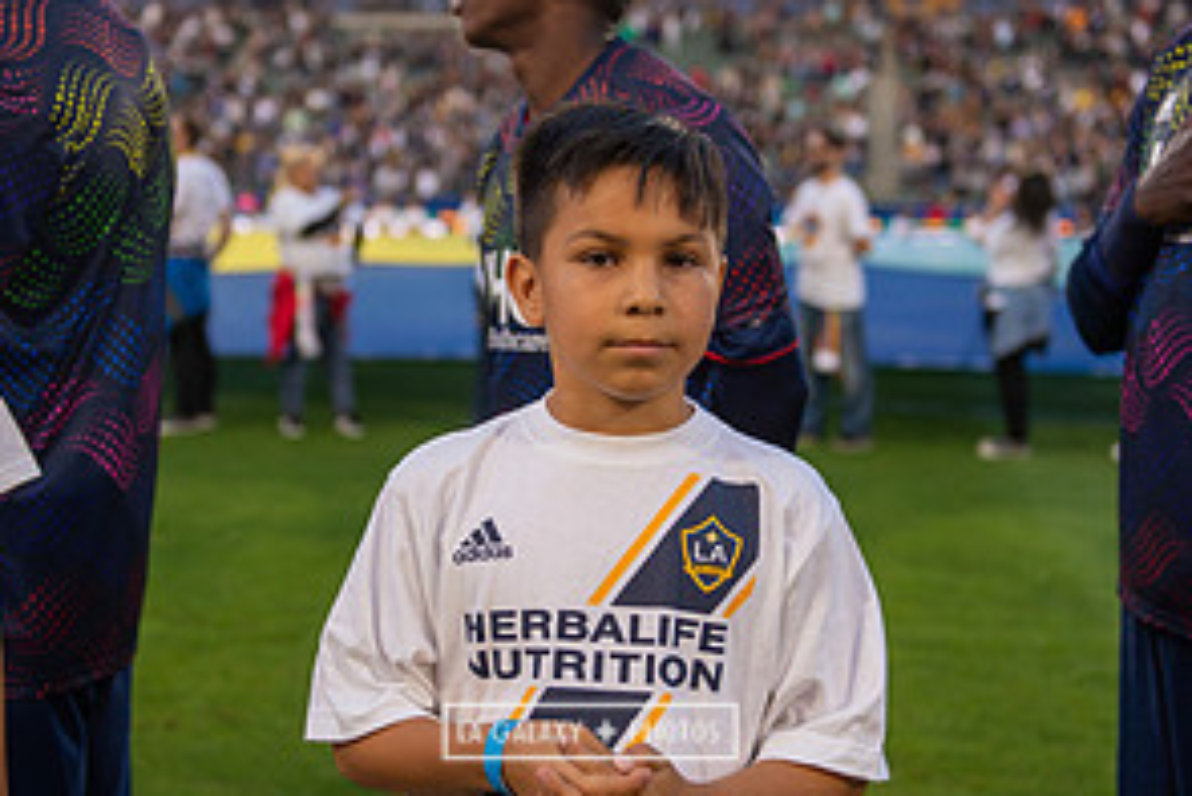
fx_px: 2120
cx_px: 590
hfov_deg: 31.4
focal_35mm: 64
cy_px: 416
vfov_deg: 21.3
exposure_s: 1/800
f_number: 2.8
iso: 200
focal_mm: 42
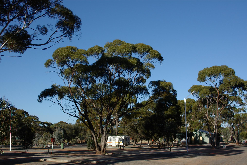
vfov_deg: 31.9
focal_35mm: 42
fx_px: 288
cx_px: 124
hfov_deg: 46.4
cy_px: 82
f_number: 8
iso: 200
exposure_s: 1/350
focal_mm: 28
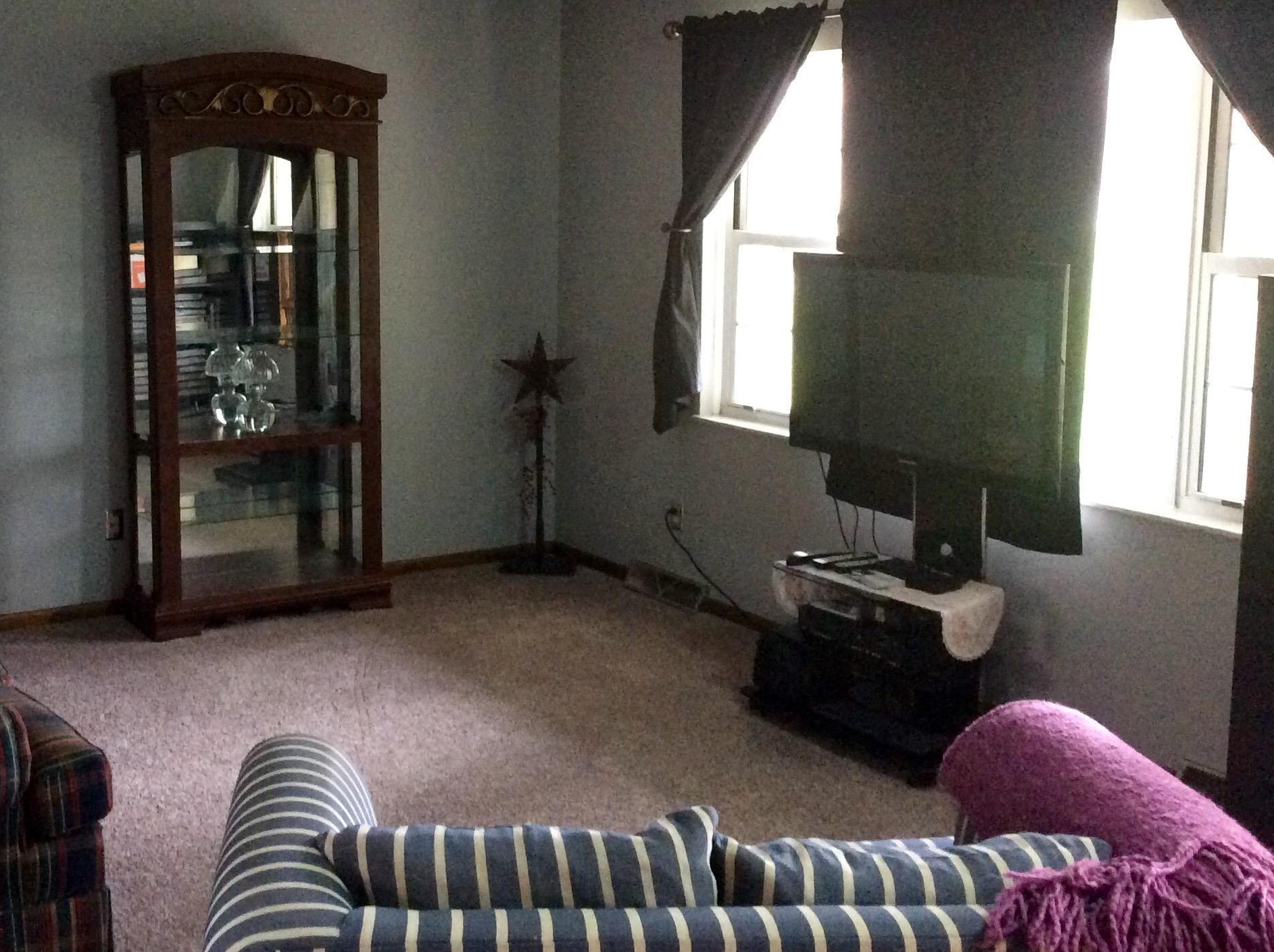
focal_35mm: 44
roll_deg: +0.3
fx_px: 1617
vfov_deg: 32.7
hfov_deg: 42.4
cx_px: 429
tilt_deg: -7.2
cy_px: 371
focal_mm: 3.3
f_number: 2.4
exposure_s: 1/24
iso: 250
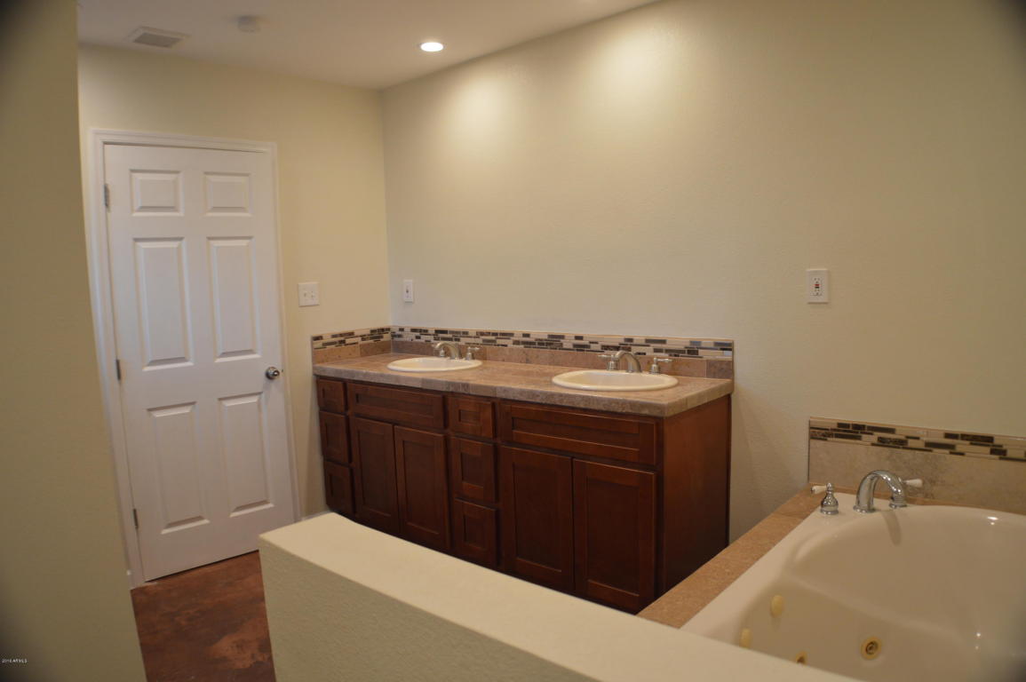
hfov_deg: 62.0
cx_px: 513
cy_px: 341
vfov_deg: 43.5
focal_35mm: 30
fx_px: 854
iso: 400
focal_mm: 20
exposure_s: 1/50
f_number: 3.8
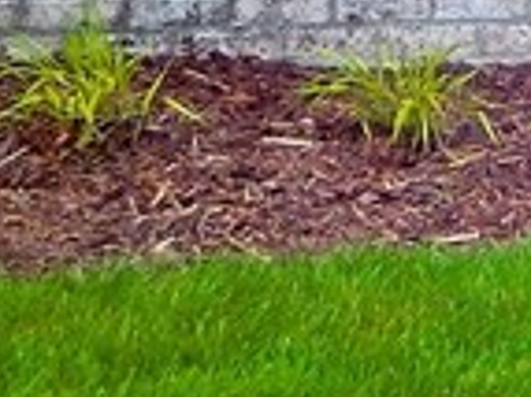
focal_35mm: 179
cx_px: 713
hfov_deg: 10.8
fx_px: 2744
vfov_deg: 7.8
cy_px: -501
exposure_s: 1/125
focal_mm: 4.5
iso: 125
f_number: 3.4
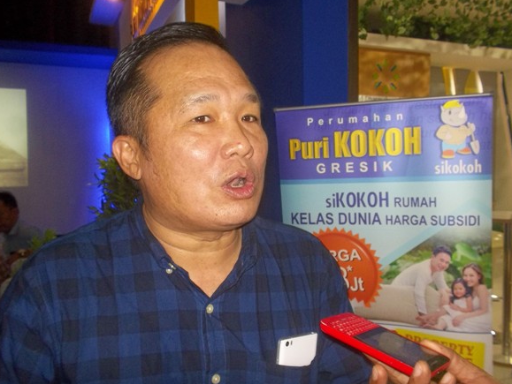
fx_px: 474
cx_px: 273
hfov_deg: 56.7
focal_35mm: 32
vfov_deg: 44.2
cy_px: 207
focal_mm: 4.1
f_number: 3.3
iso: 160
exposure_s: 1/30
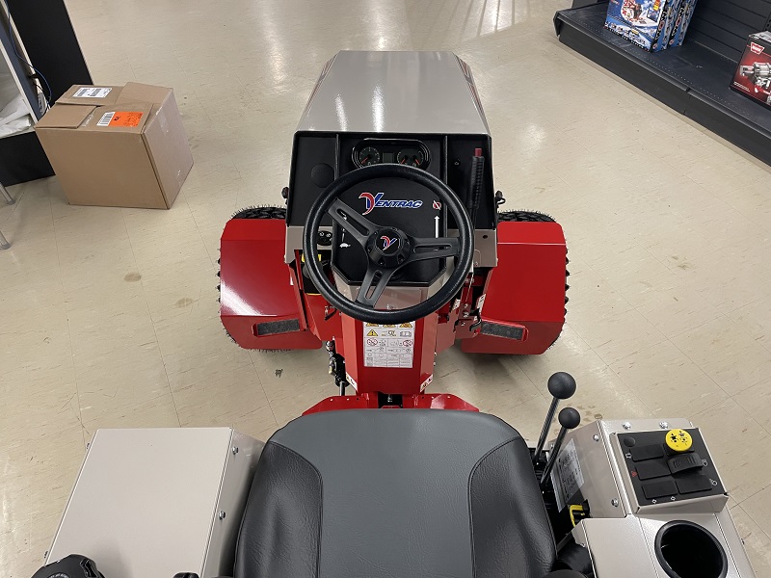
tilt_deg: -46.2
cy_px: 289
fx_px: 579
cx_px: 386
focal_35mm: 26
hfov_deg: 67.3
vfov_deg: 53.1
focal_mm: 4.2
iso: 80
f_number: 1.6
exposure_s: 1/60
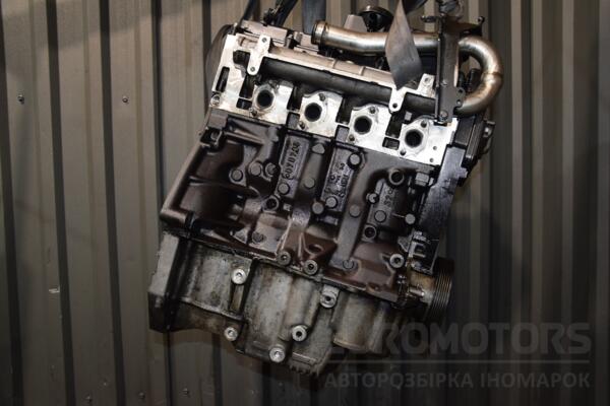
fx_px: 534
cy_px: 203
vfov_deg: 41.7
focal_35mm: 32
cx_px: 305
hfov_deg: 59.5
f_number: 5
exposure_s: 1/60
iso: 800
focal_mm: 21
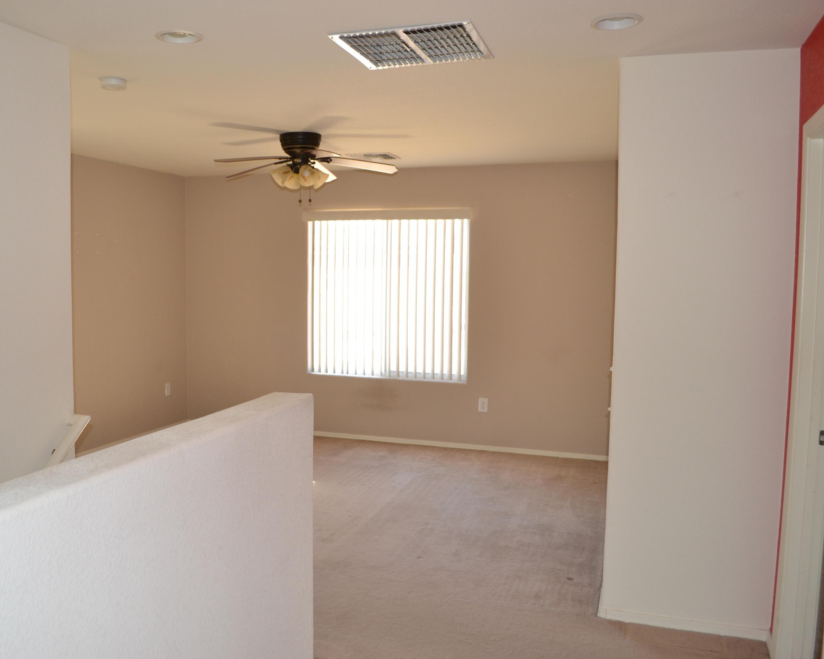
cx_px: 326
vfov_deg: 47.1
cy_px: 329
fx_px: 756
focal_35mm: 31
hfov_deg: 56.7
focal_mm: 18
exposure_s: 1/80
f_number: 4
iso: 400
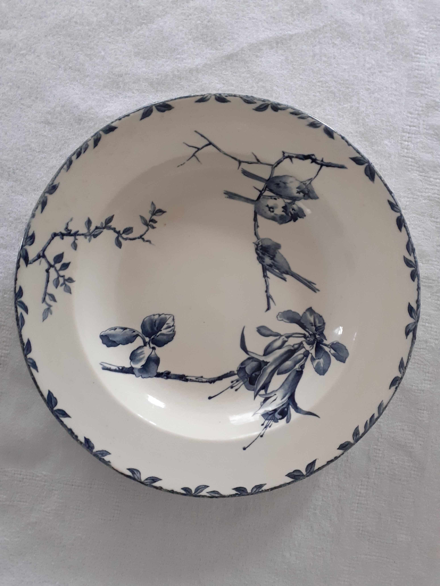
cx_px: 220
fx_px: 458
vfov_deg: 65.3
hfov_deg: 51.4
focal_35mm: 27
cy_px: 293
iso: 200
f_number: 1.9
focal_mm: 3.6
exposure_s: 1/50
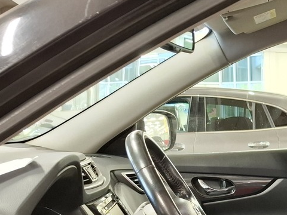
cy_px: 311
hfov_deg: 26.5
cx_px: 295
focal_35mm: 69
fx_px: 572
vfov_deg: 19.0
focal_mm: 5.54
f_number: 1.8
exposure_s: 1/25
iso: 640
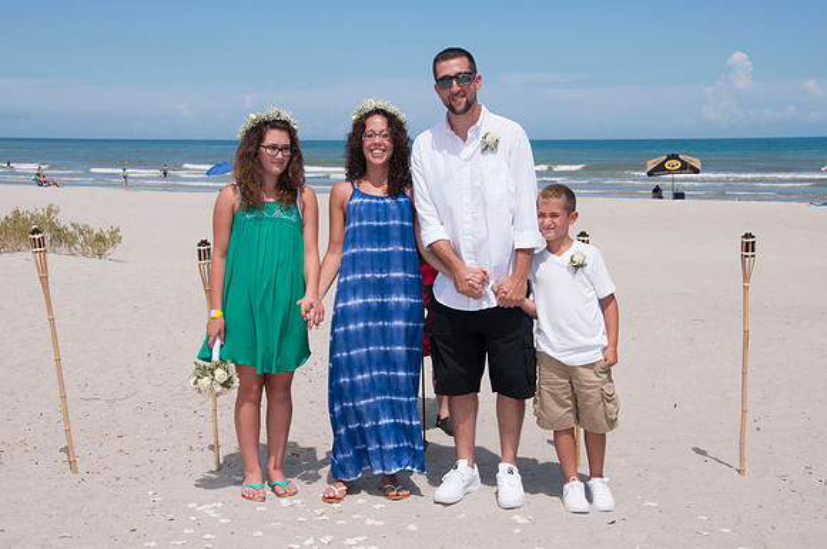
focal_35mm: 51
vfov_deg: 26.4
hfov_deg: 38.9
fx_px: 1170
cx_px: 414
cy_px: 274
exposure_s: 1/250
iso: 100
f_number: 11
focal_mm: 34
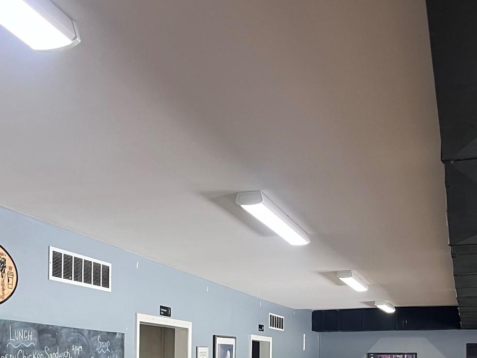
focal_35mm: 54
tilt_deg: +0.3
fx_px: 744
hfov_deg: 35.5
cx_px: 217
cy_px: 360
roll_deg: -0.4
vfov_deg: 25.7
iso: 80
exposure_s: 1/60
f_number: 1.6
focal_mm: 5.1
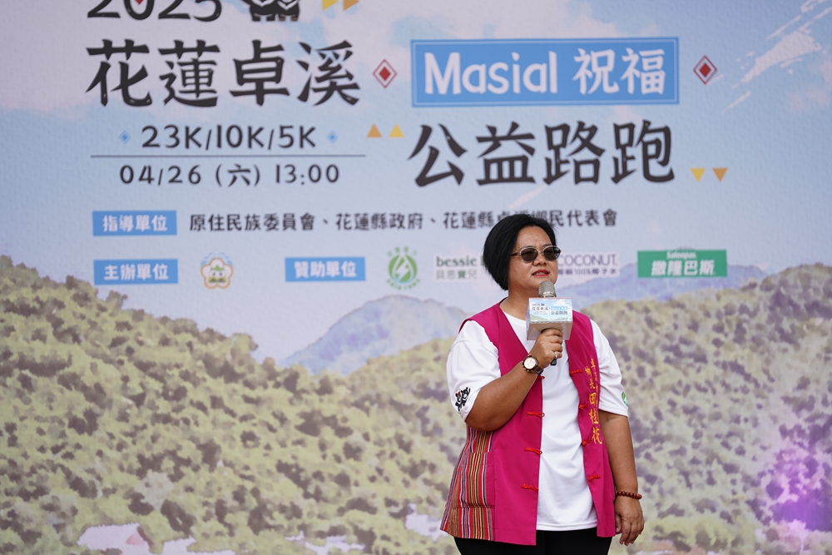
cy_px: 278
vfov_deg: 7.3
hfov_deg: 10.9
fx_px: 4345
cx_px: 416
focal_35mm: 188
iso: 200
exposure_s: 1/1250
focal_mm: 188
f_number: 2.8
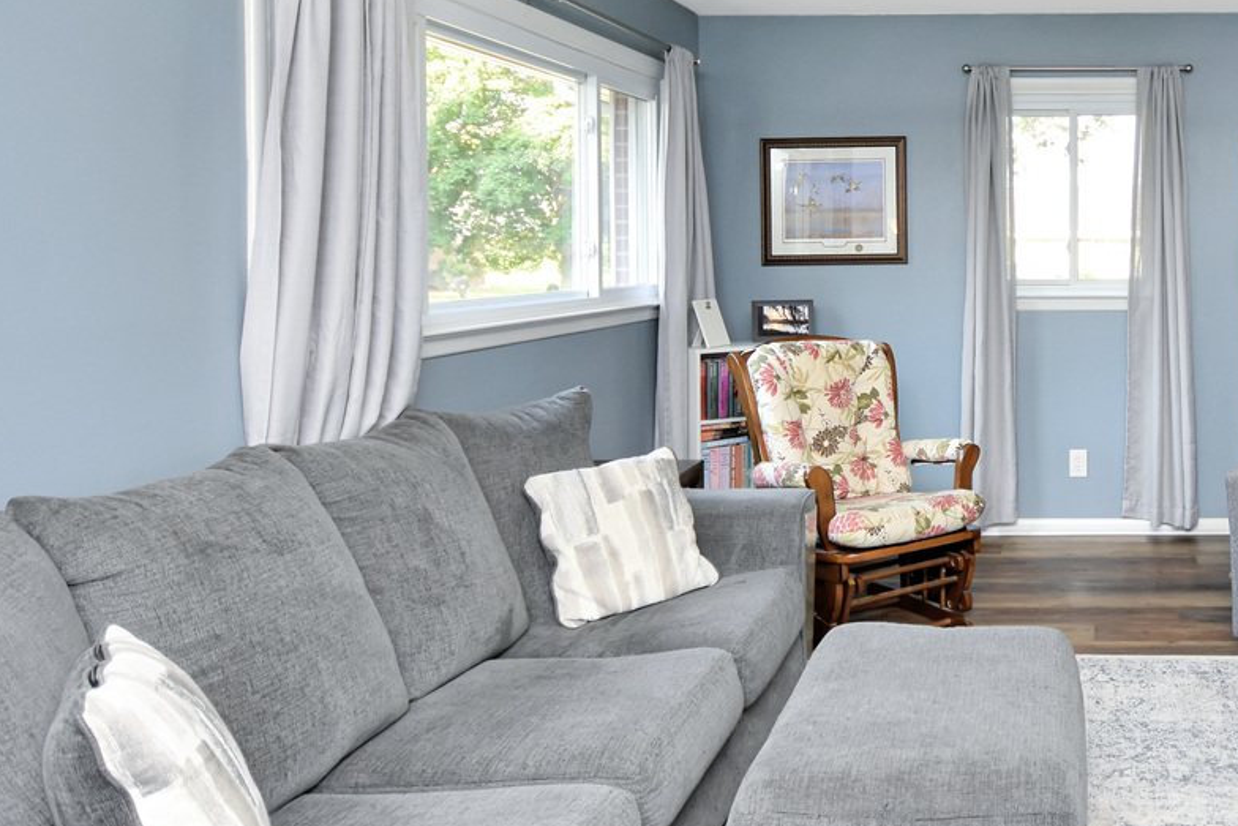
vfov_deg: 41.9
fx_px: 1066
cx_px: 1093
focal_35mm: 31
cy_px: 287
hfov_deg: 53.5
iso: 360
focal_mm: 10
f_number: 4
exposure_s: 1/60
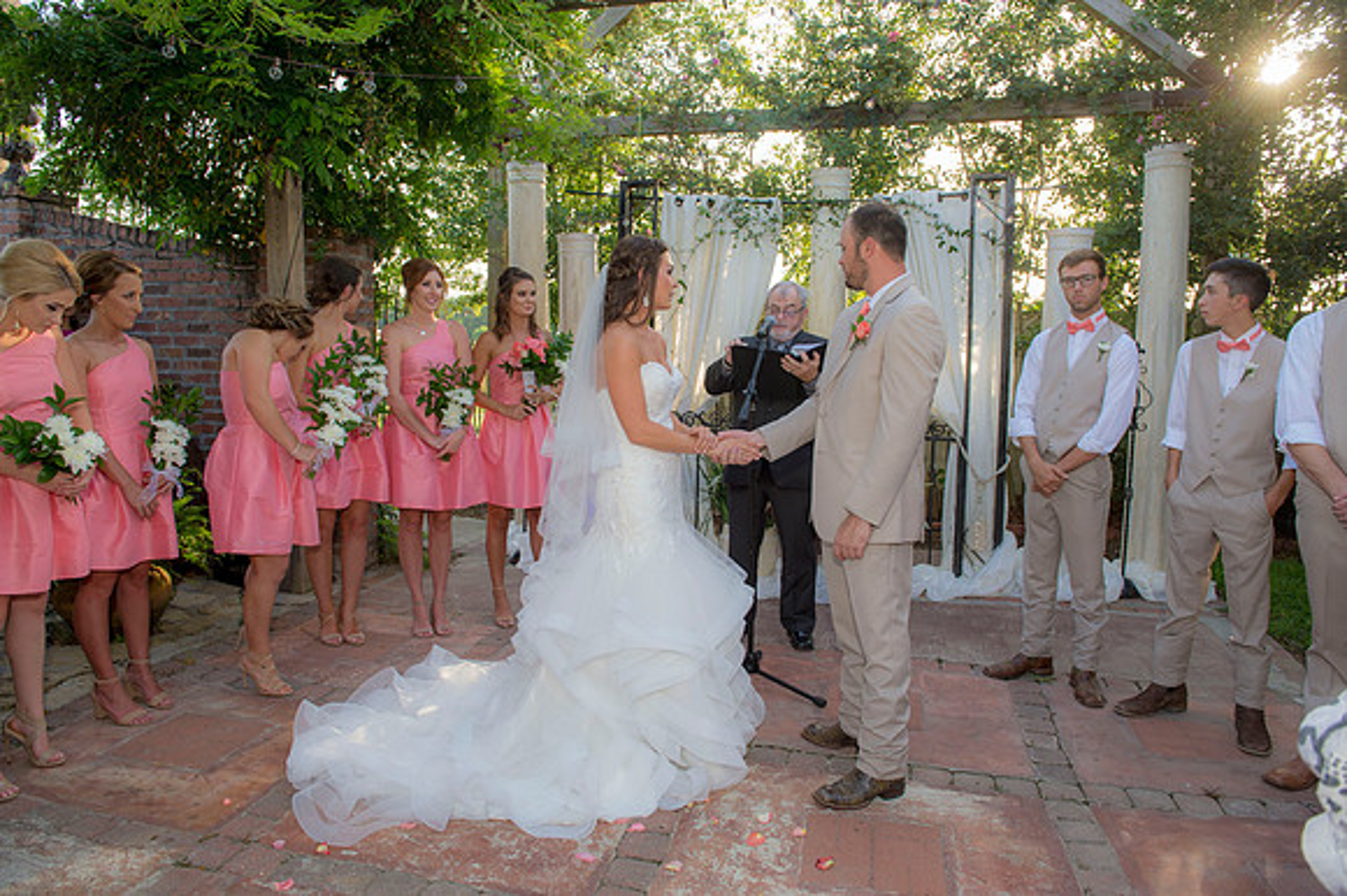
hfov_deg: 73.8
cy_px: 448
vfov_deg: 53.1
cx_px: 674
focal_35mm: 24
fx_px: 897
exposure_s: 1/200
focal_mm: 24
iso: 500
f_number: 5.6
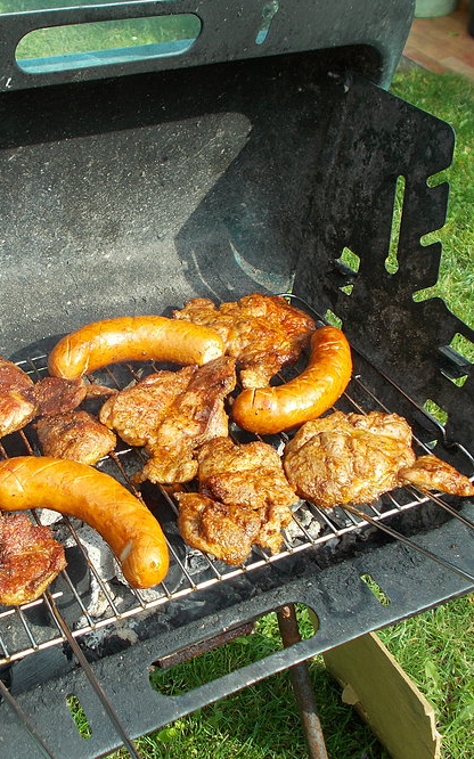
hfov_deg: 29.2
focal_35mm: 43
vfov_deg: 46.2
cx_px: 100
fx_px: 889
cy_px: 378
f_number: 3.4
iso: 80
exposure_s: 1/250
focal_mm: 5.3
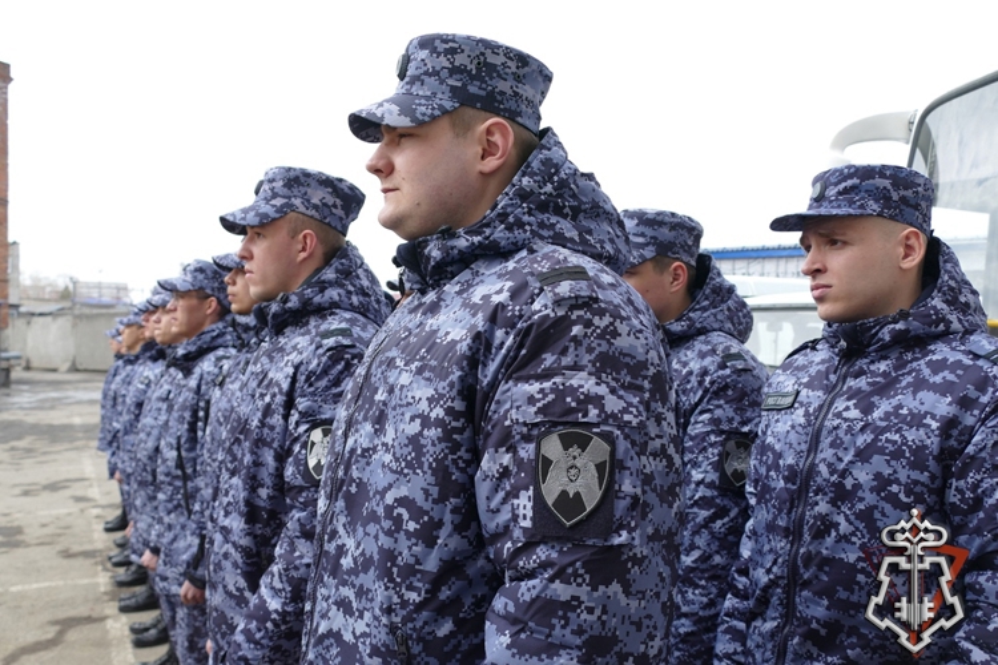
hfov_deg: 57.2
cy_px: 332
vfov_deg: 40.0
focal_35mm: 33
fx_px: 915
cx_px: 499
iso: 125
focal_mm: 11.86
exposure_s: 1/500
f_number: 3
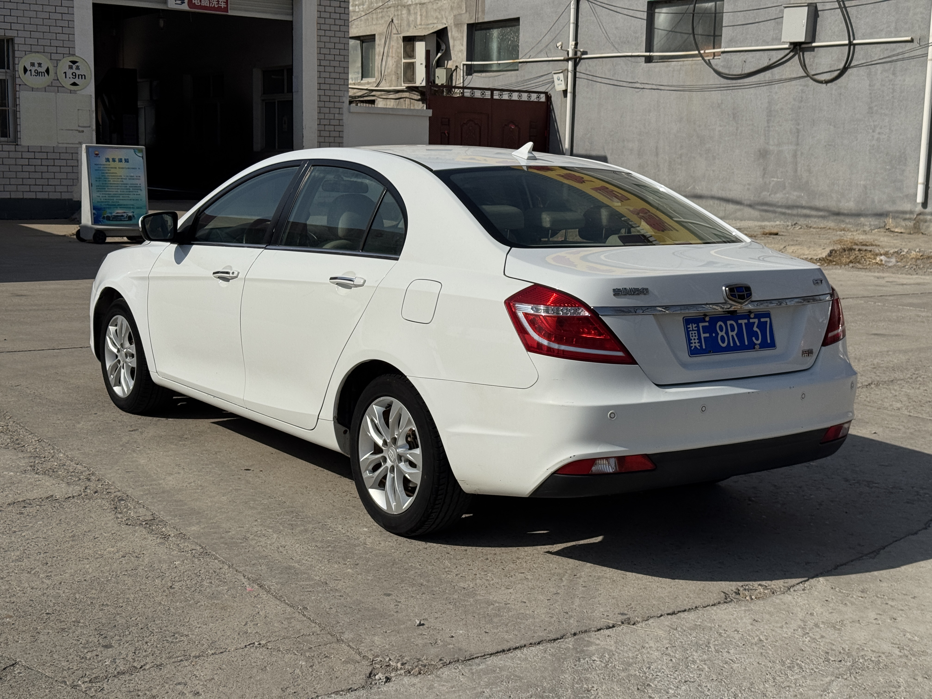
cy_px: 350
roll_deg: -0.9
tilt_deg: -7.5
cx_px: 466
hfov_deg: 39.7
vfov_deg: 30.3
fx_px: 1292
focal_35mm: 48
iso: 64
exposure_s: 1/12500
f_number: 1.78
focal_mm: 6.76
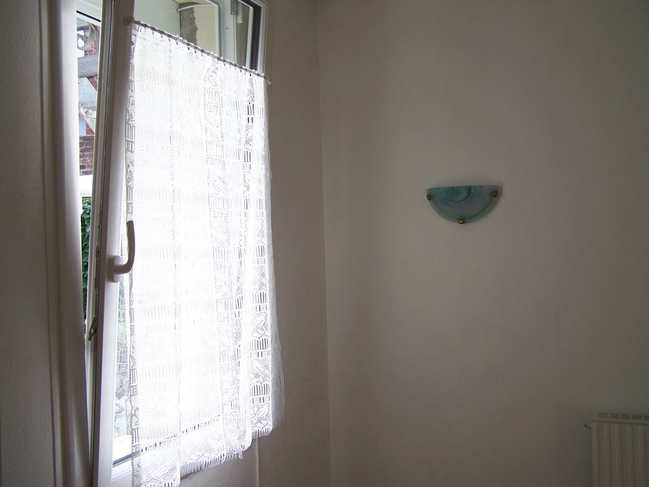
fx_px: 712
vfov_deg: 37.7
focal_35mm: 38
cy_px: 244
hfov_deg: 49.0
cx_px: 324
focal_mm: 6.3
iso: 80
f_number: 2.8
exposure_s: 1/100
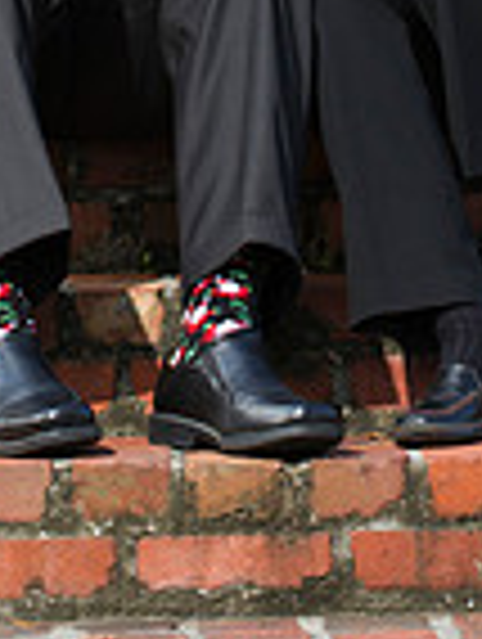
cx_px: 173
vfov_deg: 5.6
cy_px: -261
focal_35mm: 352
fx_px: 6516
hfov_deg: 4.2
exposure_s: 1/125
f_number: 5.6
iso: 125
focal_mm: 116
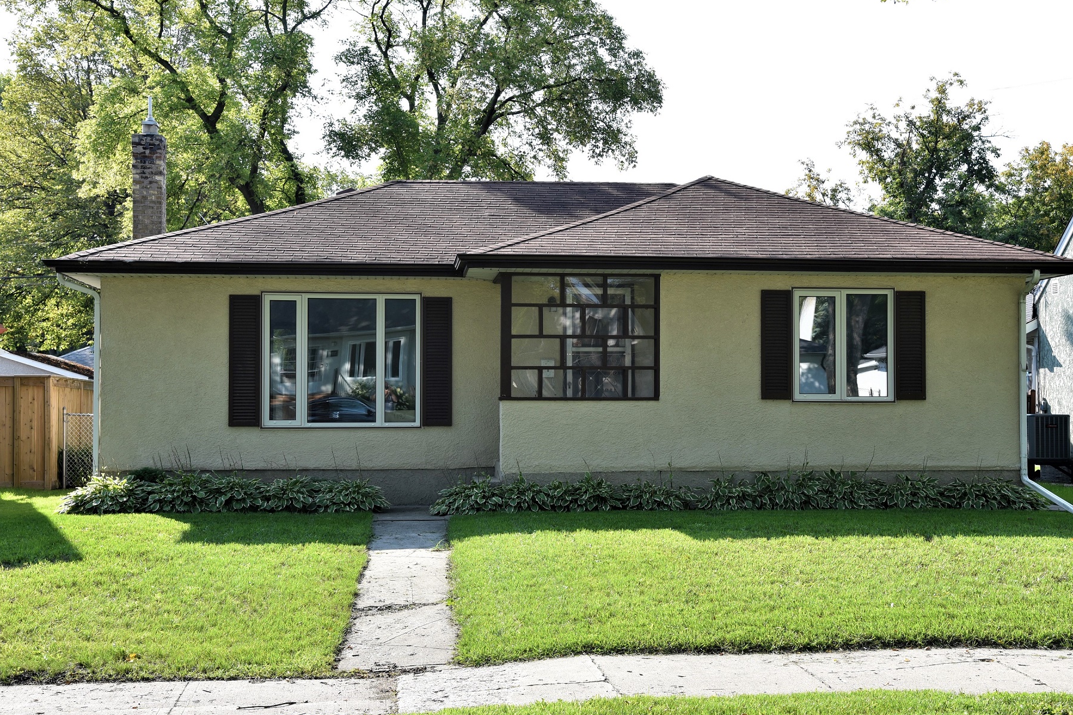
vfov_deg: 27.5
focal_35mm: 49
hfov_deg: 40.3
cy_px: 363
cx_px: 563
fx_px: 1461
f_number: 8
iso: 360
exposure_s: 1/250
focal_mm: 44
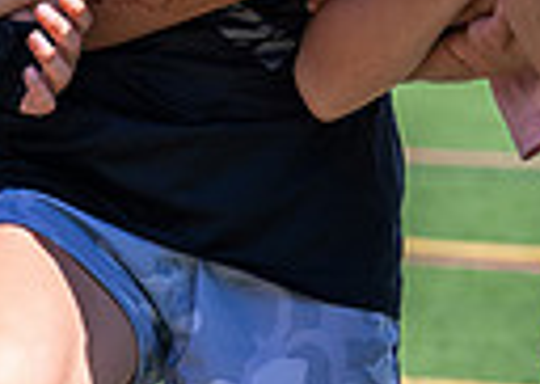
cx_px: 354
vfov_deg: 2.9
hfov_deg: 4.0
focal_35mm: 500
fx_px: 7656
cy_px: -149
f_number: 5.6
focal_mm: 98
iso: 200
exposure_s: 1/640
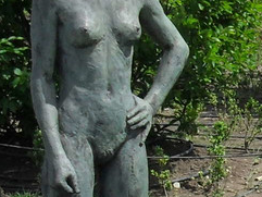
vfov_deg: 15.9
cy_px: 131
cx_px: 111
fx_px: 704
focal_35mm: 93
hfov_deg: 21.1
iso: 100
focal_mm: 6.3
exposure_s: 1/180
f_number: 8.4
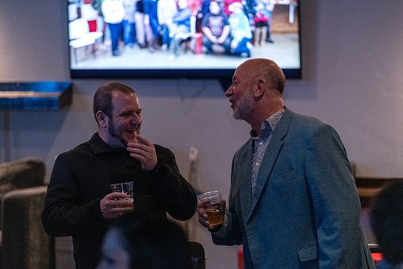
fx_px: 1945
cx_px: 202
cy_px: 134
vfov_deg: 7.9
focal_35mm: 174
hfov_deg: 11.8
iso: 10000
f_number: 2.8
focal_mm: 170
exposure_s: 1/250
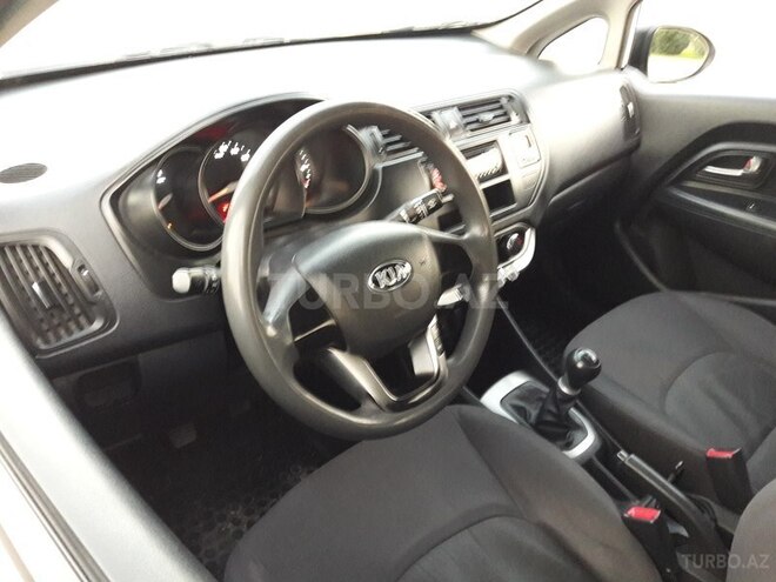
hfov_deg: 63.4
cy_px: 291
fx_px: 628
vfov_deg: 49.7
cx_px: 388
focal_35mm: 28
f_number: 1.9
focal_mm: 3.7
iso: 400
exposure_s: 1/17
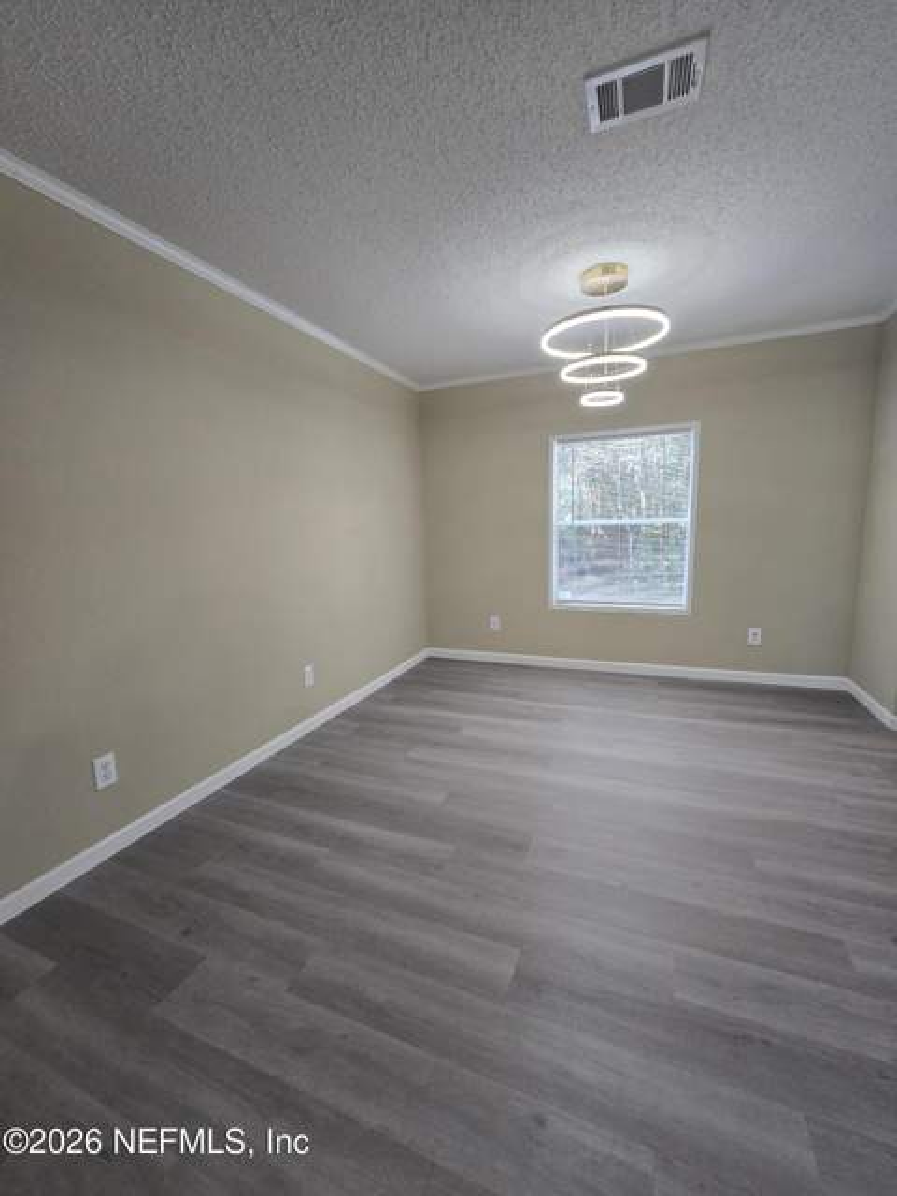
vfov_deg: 106.2
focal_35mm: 13
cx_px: 448
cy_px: 598
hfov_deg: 89.9
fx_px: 449
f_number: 2.2
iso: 200
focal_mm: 2.2
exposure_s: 1/60
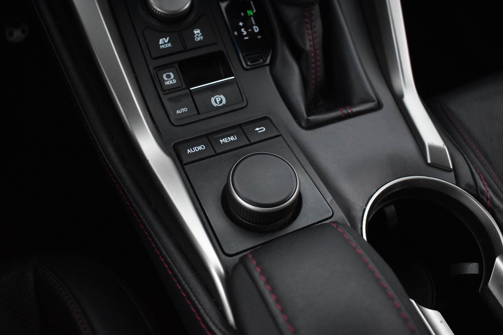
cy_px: 168
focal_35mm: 33
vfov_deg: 40.0
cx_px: 252
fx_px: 461
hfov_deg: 57.2
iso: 3200
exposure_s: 1/40
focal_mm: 22
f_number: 3.8
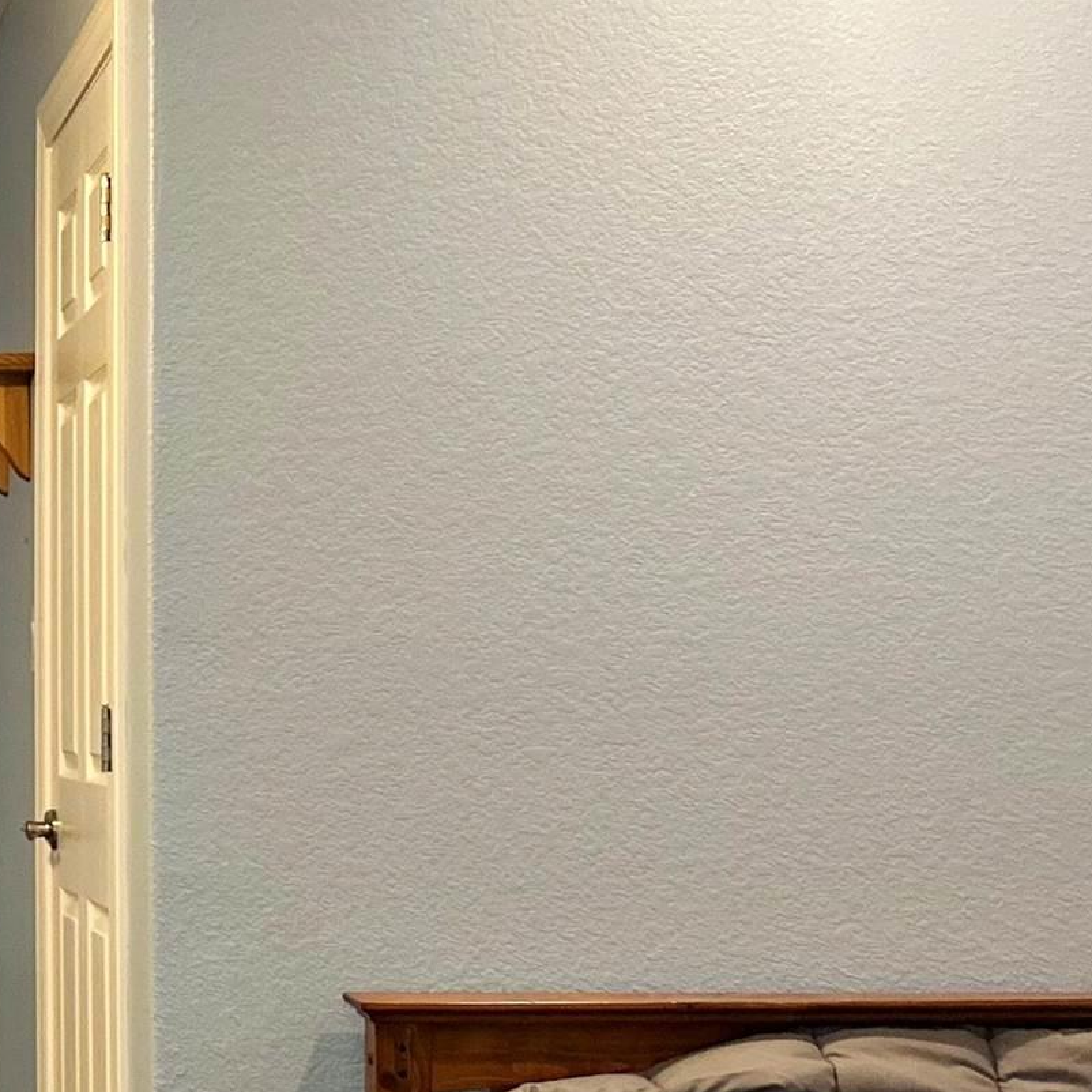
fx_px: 3141
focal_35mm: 88
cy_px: 690
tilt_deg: +0.0
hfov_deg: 18.0
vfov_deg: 19.7
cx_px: -434
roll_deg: +0.6
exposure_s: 1/60
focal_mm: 5.7
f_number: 1.5
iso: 160
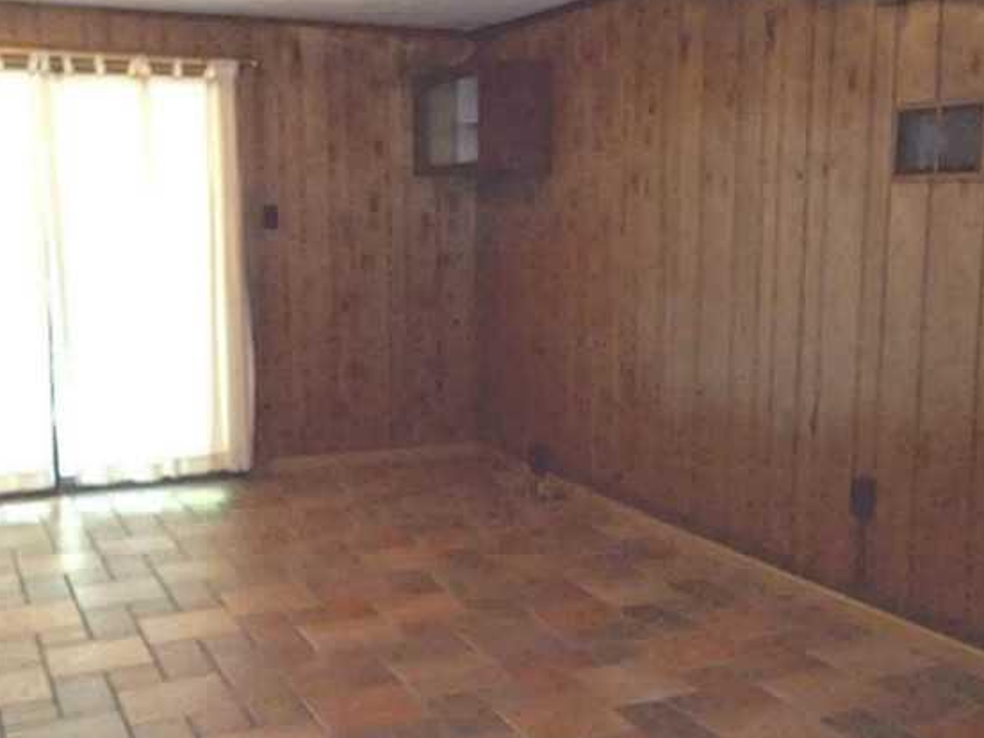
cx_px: 506
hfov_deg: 44.8
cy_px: 376
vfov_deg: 34.3
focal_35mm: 42
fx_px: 1194
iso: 800
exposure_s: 1/30
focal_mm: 4.1
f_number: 3.3
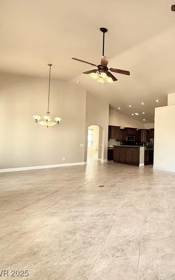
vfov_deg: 85.1
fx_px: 153
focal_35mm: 20
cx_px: 179
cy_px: 140
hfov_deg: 48.0
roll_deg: -1.1
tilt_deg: +1.1
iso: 100
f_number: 2.2
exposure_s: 1/120
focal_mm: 2.22
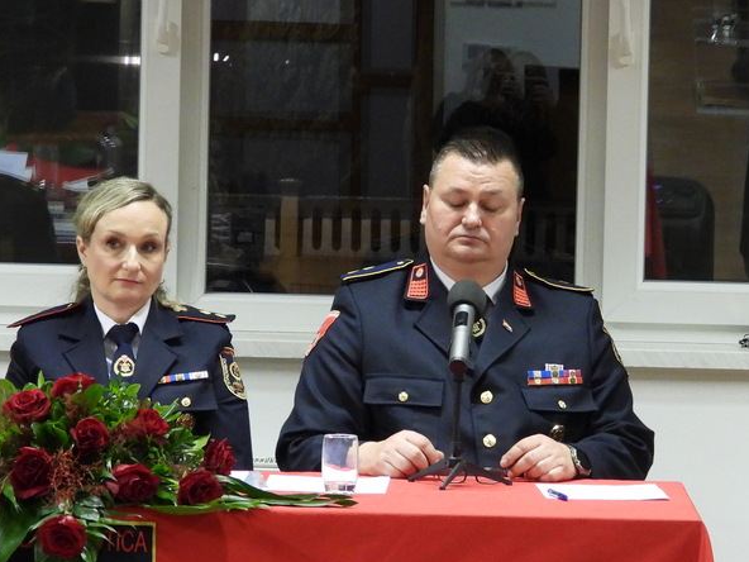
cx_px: 472
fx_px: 5042
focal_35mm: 233
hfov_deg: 8.5
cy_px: 305
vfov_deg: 6.4
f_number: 4
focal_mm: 20.7
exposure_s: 1/15
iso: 560
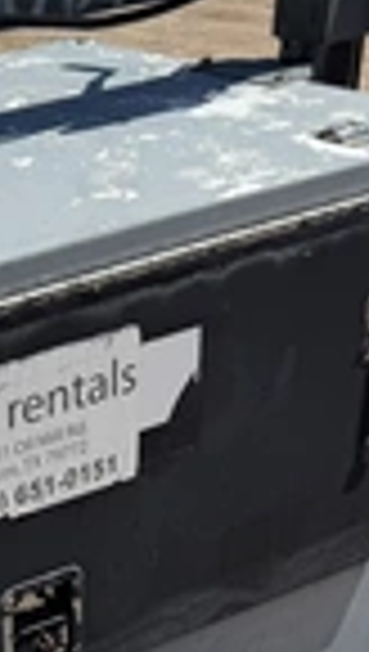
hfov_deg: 15.5
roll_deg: +2.0
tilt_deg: -28.0
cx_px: -180
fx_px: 1247
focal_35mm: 72
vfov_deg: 28.0
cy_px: 607
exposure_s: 1/8130
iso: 80
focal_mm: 6.76
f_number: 1.78
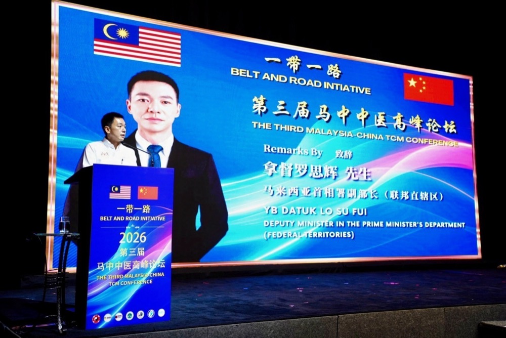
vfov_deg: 31.2
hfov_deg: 45.4
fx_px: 605
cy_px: 169
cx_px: 253
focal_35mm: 43
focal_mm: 43
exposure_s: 1/160
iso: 640
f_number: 2.8
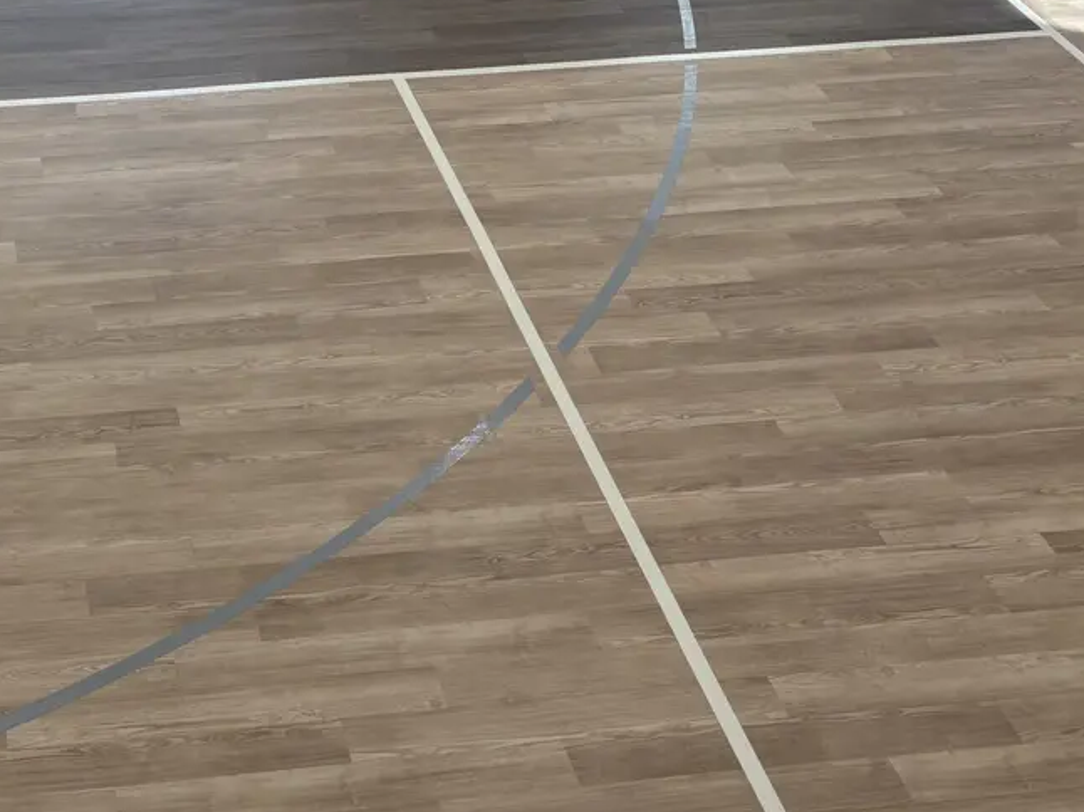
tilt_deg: -31.9
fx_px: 1816
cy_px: 139
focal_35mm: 58
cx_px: 114
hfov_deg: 31.7
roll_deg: +1.5
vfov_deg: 24.7
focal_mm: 5.96
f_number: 1.6
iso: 50
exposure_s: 1/503
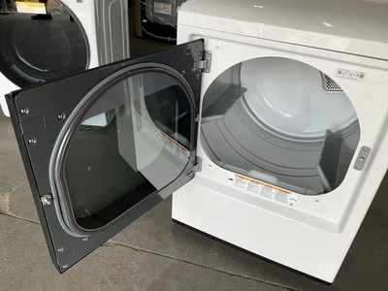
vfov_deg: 48.2
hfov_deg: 61.7
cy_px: 146
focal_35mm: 29
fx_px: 325
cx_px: 194
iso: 20
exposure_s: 1/161
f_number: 1.8
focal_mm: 3
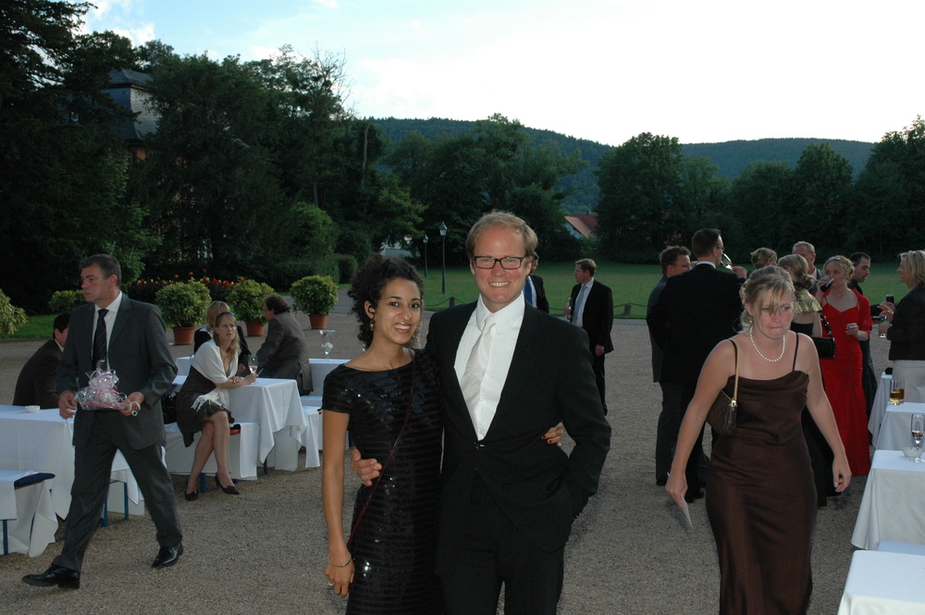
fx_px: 1117
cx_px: 462
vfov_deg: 30.8
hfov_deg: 45.0
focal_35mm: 44
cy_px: 308
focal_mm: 29
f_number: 7.1
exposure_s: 1/200
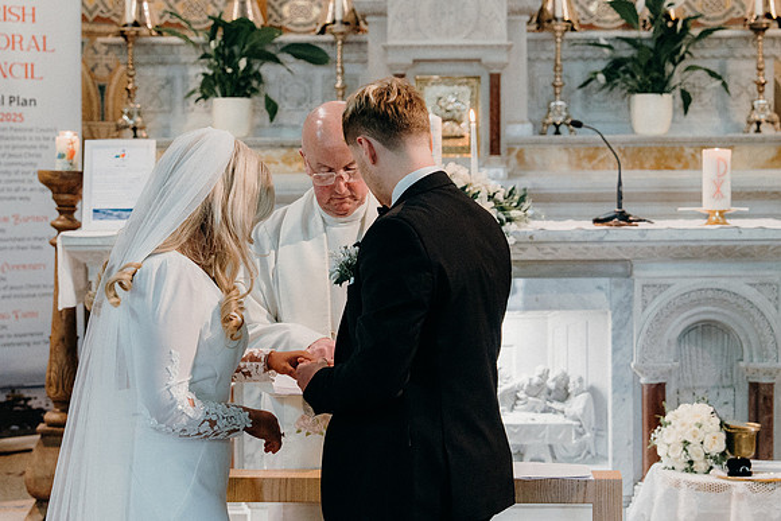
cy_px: 260
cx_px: 390
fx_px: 1714
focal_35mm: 79
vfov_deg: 17.3
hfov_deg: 25.7
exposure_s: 1/160
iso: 3200
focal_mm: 53
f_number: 3.5
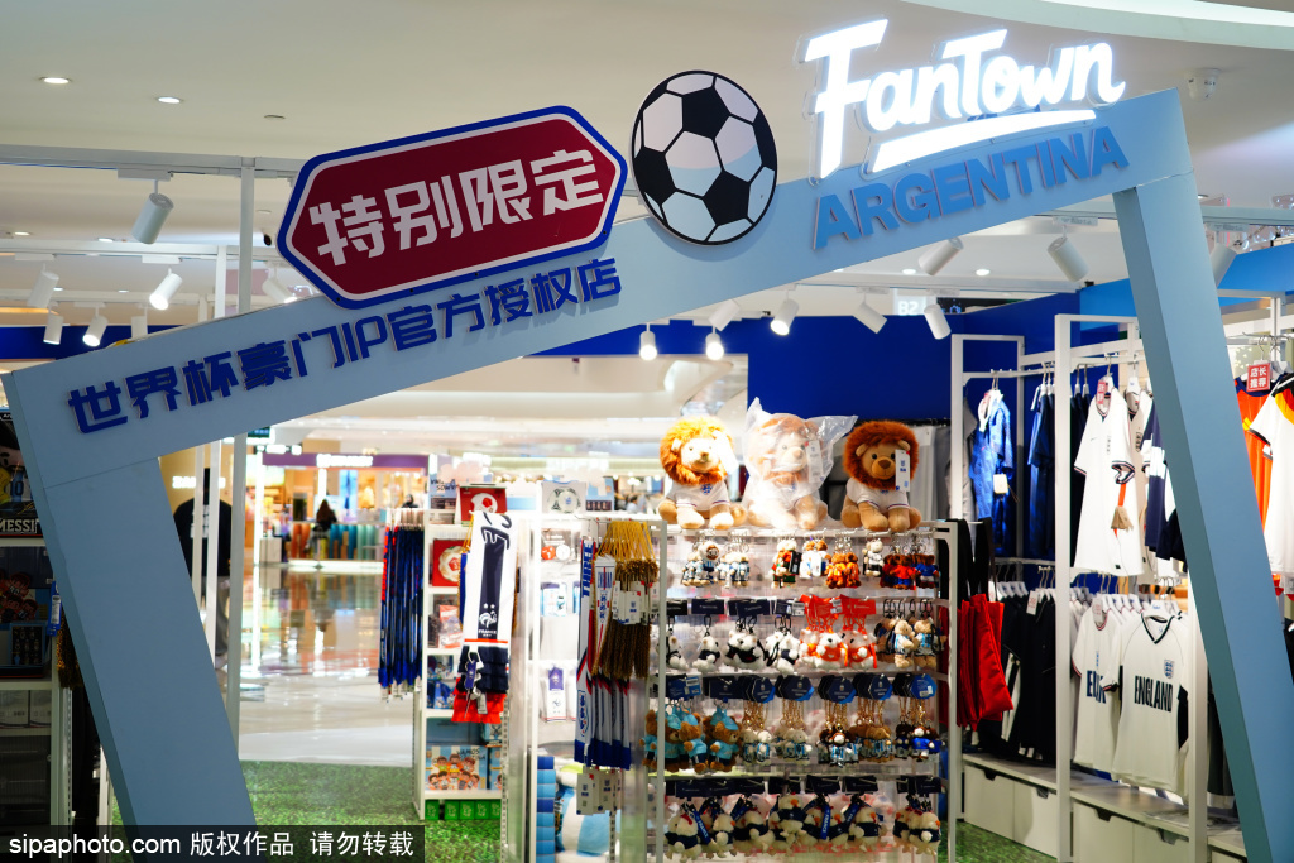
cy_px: 432
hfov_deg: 40.3
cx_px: 647
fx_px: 1761
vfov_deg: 27.5
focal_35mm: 49
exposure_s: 1/50
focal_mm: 49
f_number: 4.5
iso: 400
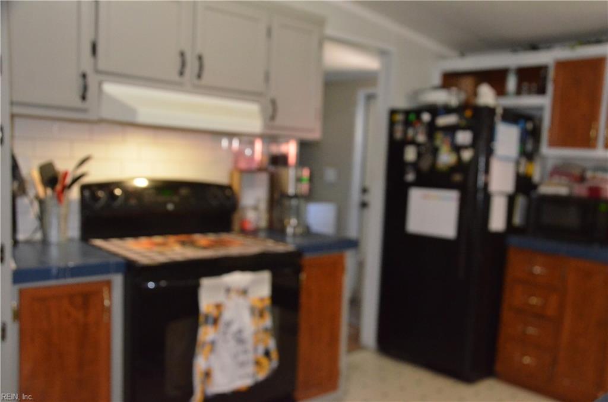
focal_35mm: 33
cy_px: 201
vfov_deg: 39.8
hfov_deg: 57.3
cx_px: 304
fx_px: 556
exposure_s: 1/60
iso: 4000
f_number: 7.1
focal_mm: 22
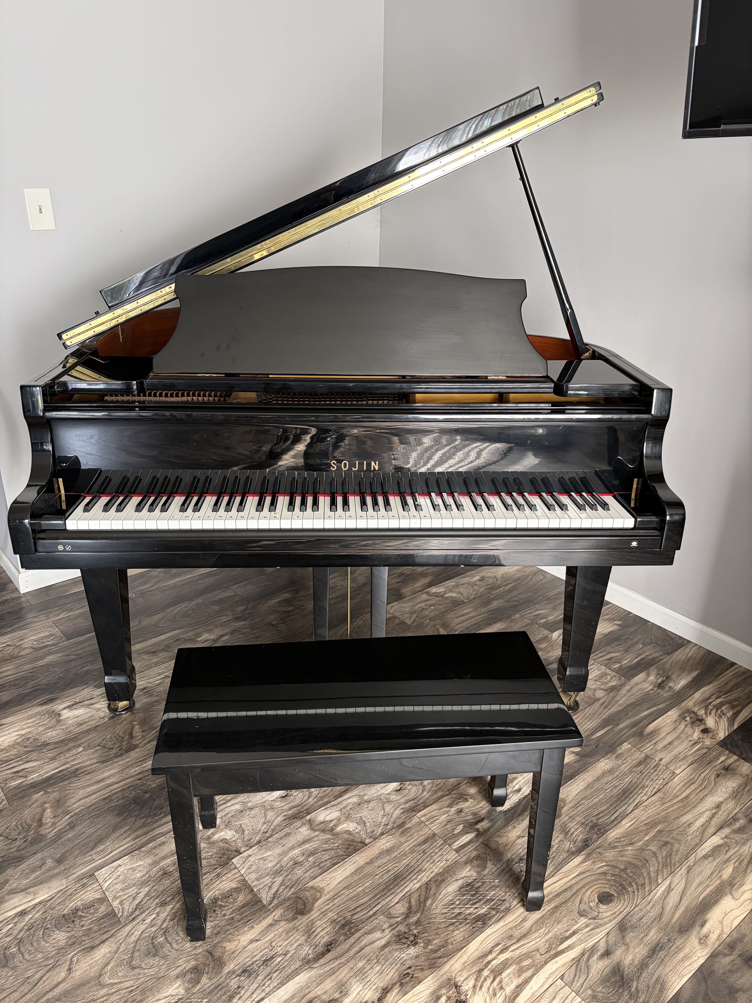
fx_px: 753
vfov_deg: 67.3
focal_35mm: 26
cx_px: 376
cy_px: 502
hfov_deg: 53.1
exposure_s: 1/60
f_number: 1.6
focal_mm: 5.96
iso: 160
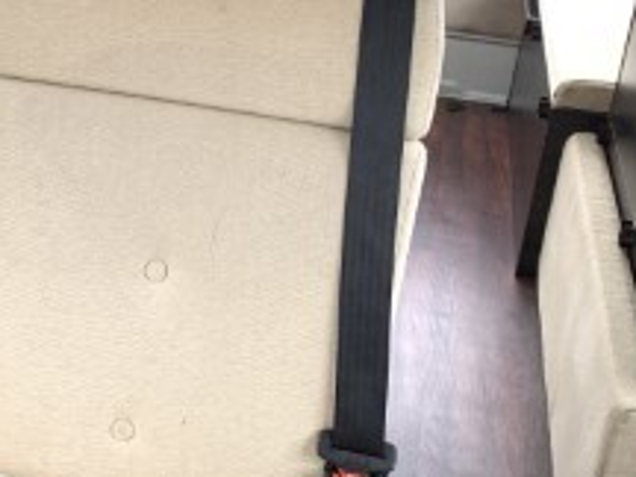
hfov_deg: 24.0
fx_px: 1415
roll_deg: -4.7
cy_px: 212
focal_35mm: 77
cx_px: -32
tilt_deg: -22.7
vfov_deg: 19.1
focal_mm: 4.25
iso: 64
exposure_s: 1/121
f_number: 1.8
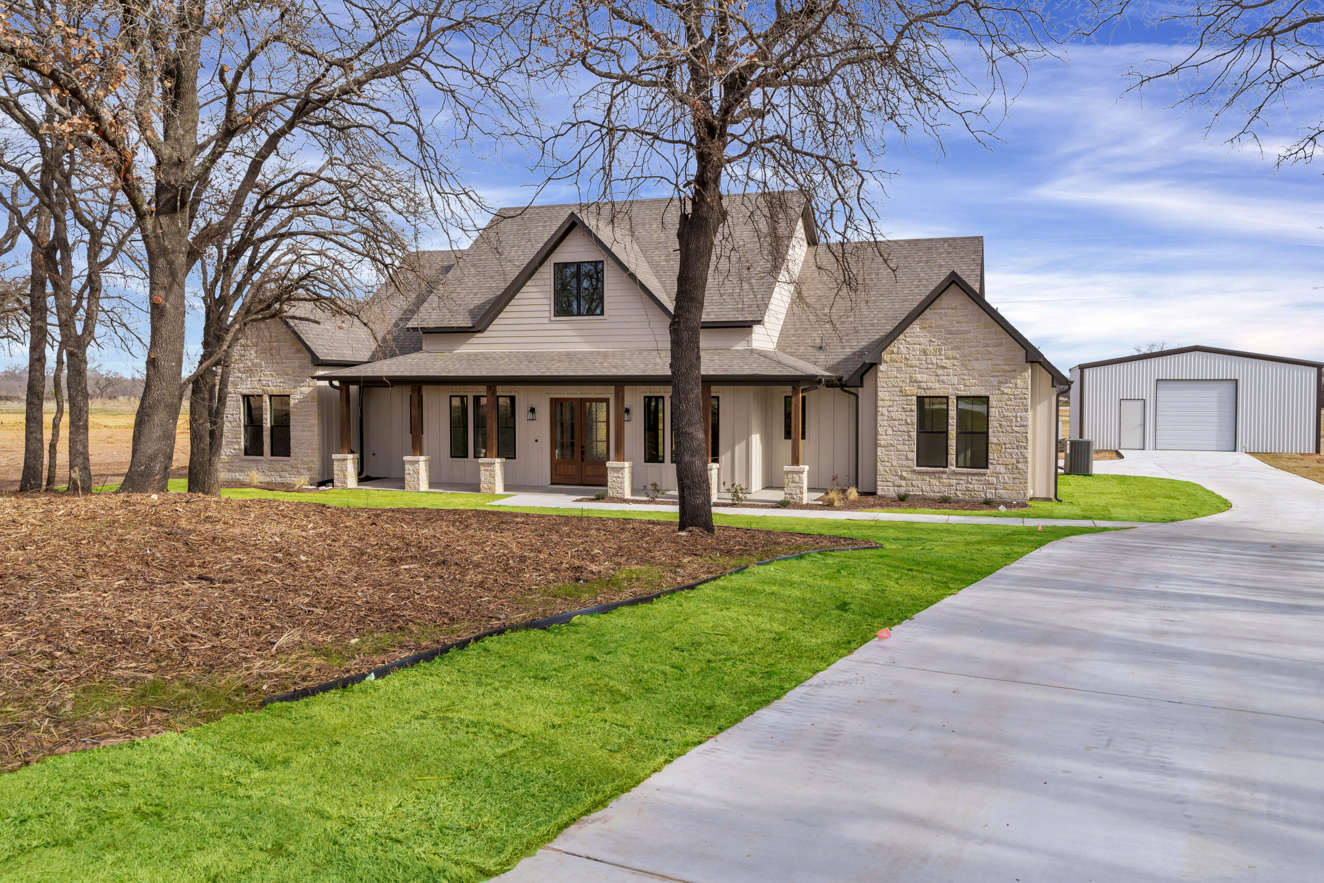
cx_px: 662
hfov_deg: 65.5
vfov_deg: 46.4
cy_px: 442
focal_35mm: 28
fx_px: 1030
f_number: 8
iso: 320
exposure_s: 1/800
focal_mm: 28
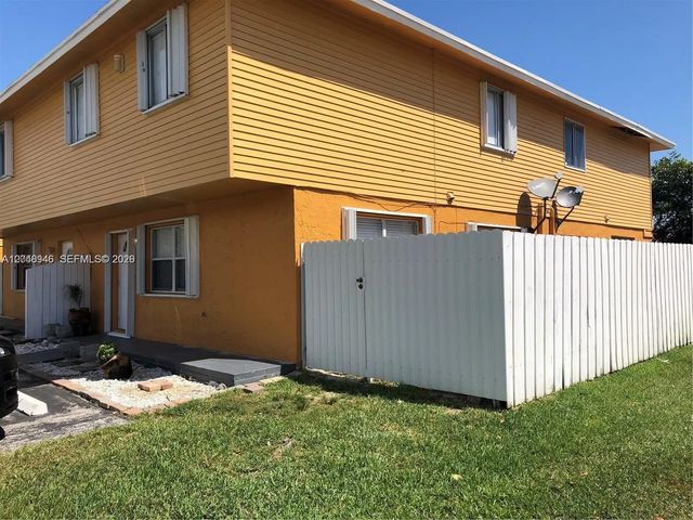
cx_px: 346
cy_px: 260
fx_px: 561
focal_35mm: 28
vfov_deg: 49.7
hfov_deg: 63.4
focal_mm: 4
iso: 20
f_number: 1.8
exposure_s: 1/2558
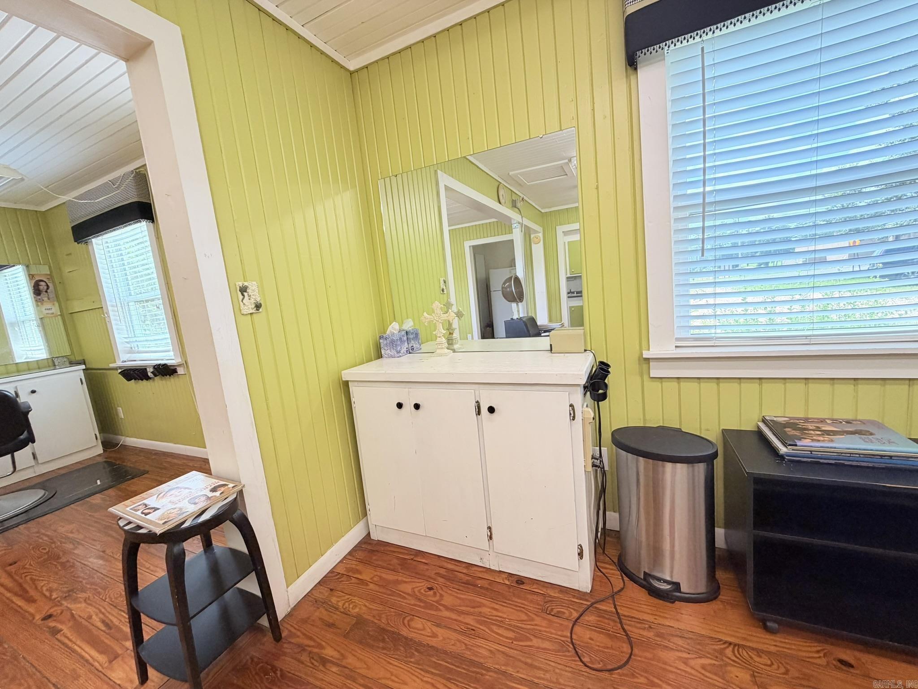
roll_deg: +6.0
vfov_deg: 85.7
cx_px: 459
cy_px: 344
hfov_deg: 102.1
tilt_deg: -6.7
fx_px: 371
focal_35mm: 14
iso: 100
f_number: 2.2
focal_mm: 2.22
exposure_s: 1/120
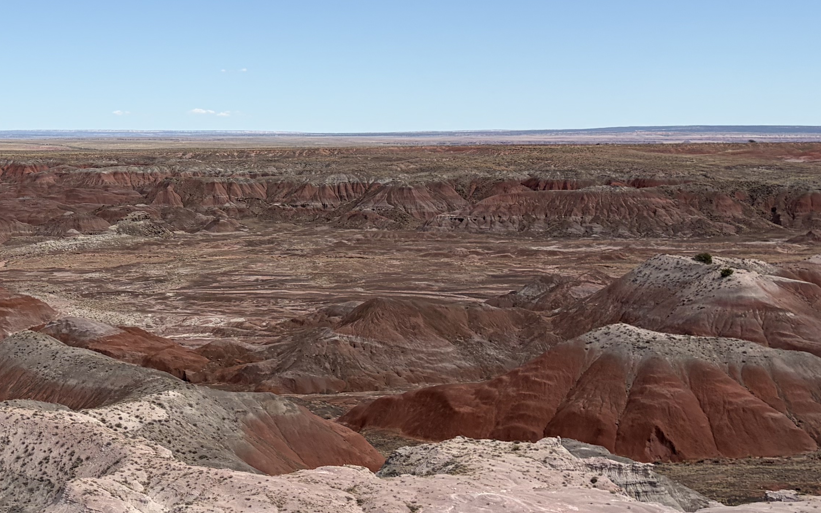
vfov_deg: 18.3
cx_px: 75
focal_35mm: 70
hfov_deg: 28.2
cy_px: 63
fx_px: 1566
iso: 50
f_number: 1.6
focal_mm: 5.96
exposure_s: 1/4608
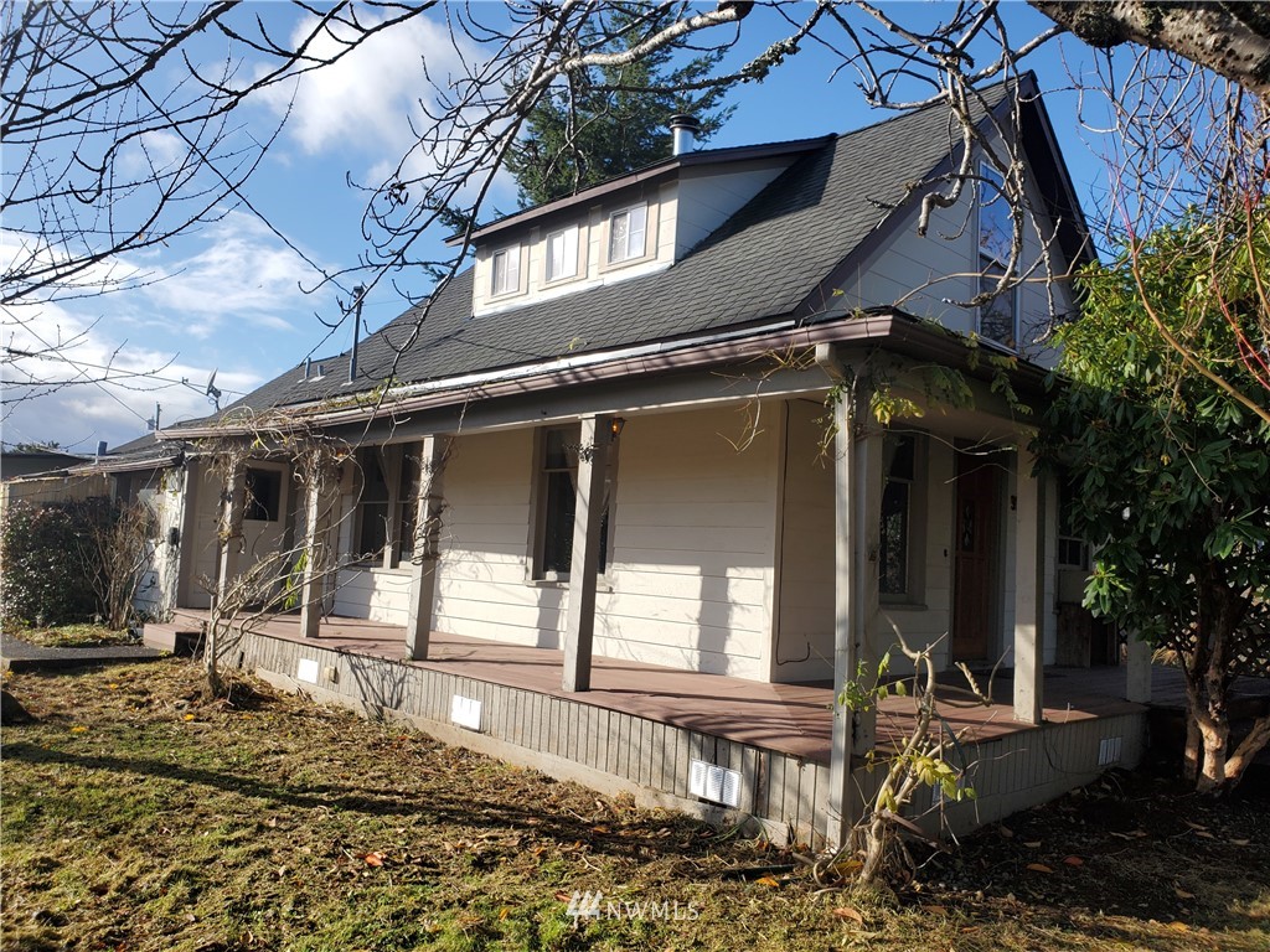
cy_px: 476
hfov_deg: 67.3
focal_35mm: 26
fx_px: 954
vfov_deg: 53.1
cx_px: 635
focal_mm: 4.3
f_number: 2.4
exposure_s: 1/1255
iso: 50
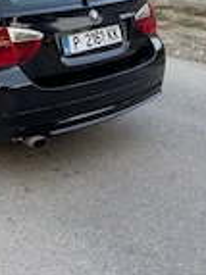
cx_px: -10
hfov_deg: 21.0
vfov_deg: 24.4
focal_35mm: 67
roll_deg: +1.1
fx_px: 532
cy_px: -106
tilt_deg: +1.4
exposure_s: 1/203
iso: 200
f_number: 1.78
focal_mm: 6.76
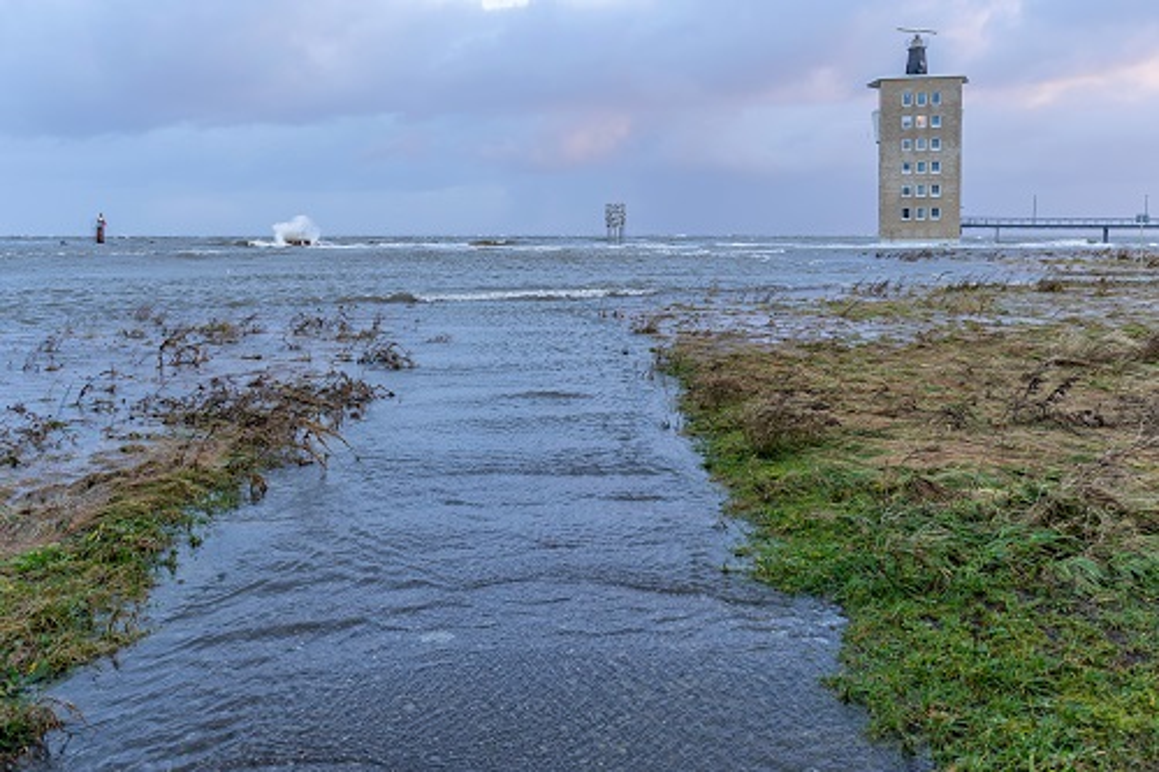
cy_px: 386
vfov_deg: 43.6
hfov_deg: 61.9
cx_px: 580
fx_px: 965
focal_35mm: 30
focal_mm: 20
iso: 200
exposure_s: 1/125
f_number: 4
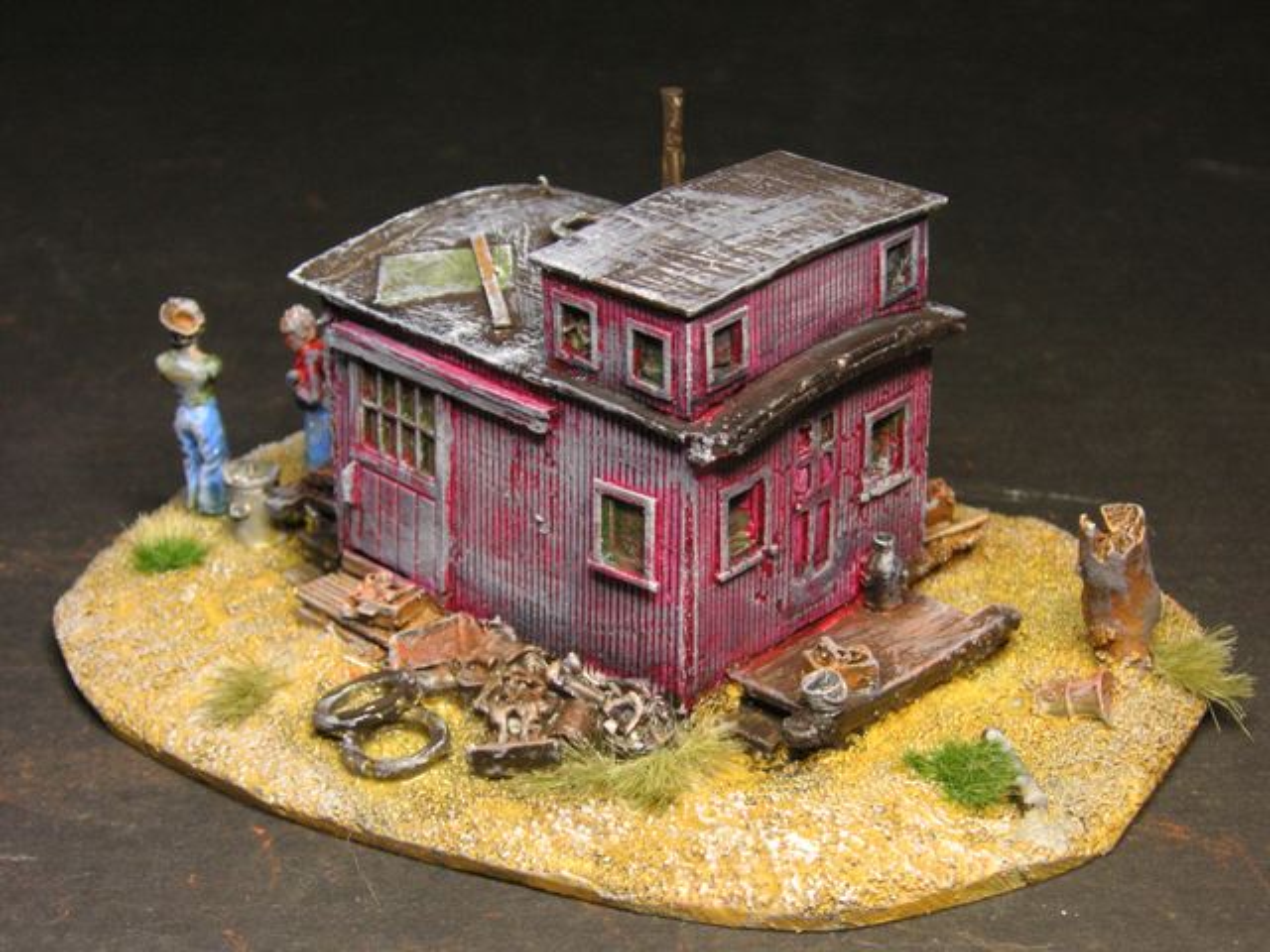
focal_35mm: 88
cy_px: 476
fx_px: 3229
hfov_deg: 22.3
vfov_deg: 16.8
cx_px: 635
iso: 100
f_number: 4.7
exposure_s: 1/4
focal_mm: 14.6
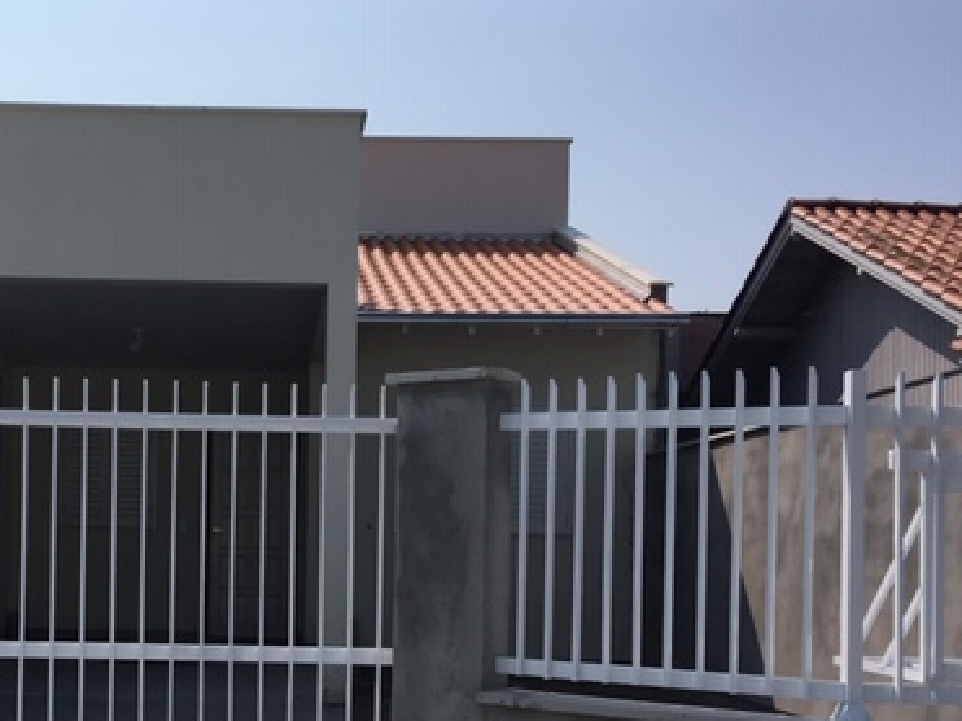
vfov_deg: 28.6
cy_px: 552
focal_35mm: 50
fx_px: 1389
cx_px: 252
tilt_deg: -0.1
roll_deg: -1.3
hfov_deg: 37.4
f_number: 2.2
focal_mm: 4.15
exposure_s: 1/3077
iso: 25
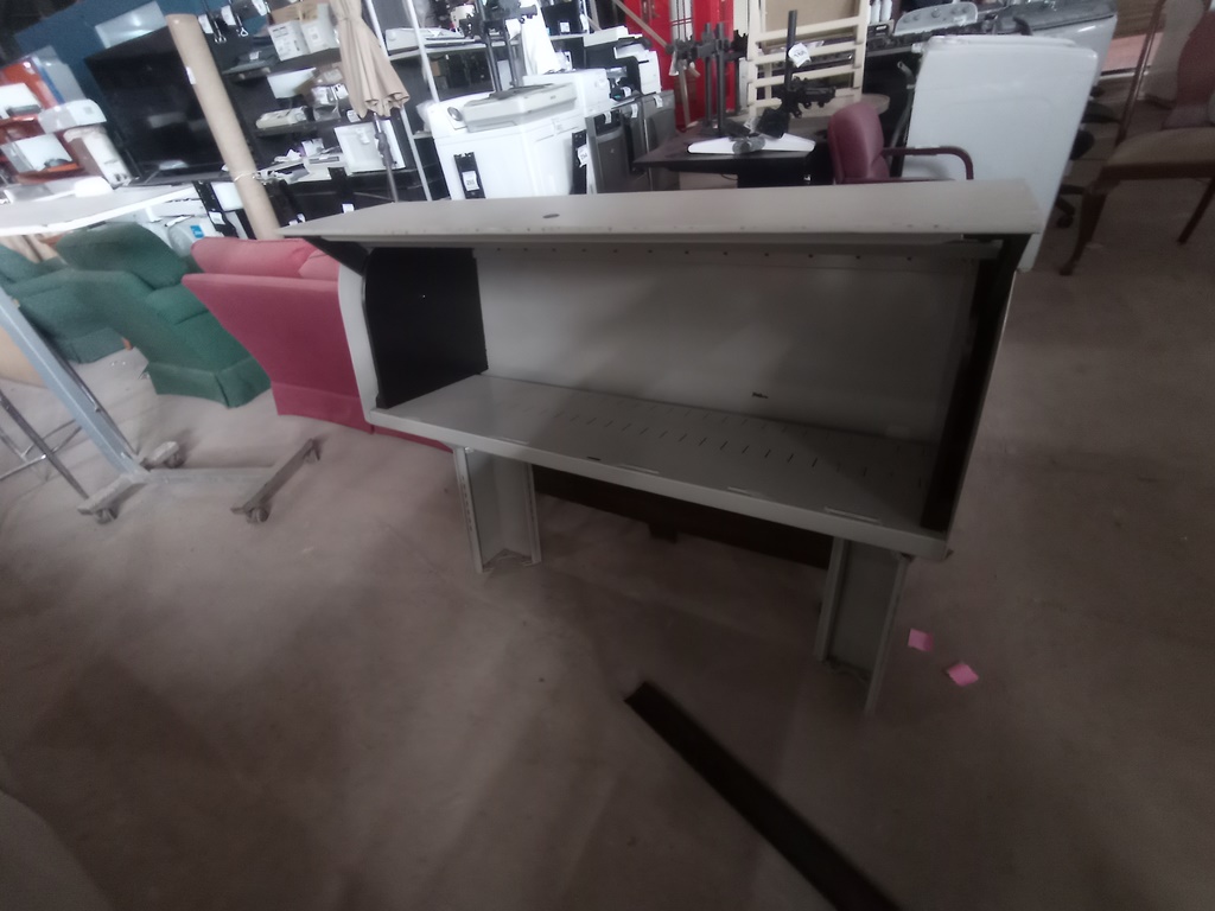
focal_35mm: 28
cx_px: 608
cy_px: 456
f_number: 2.2
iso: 681
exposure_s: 1/24
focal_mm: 1.65
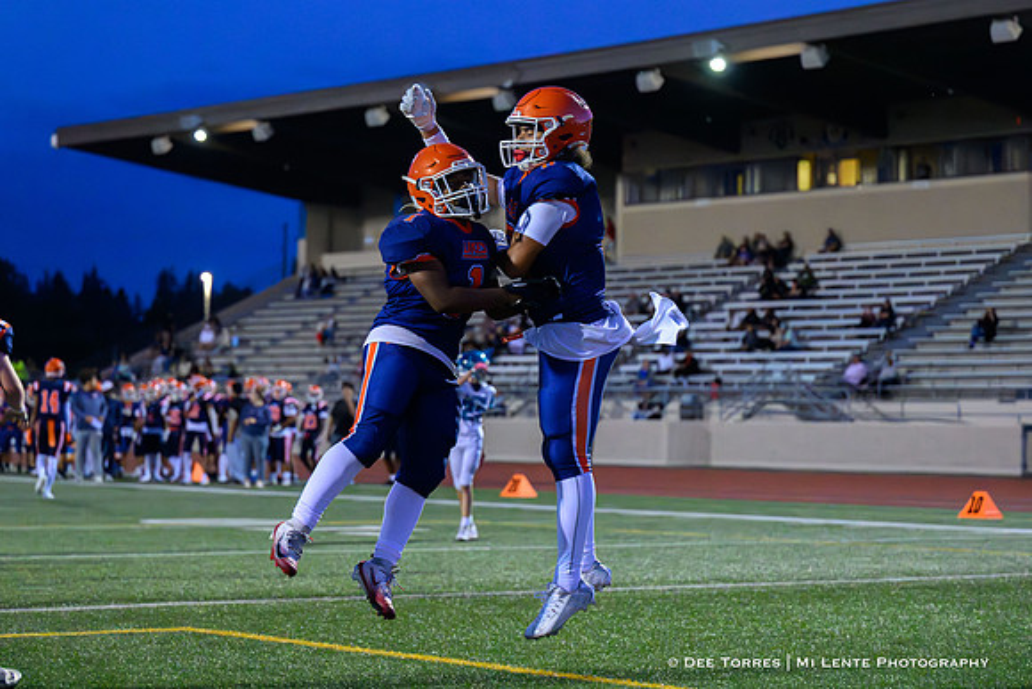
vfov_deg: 15.9
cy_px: 270
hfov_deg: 23.7
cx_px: 522
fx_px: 2462
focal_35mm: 86
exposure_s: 1/1250
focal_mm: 70
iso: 22800
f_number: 2.8
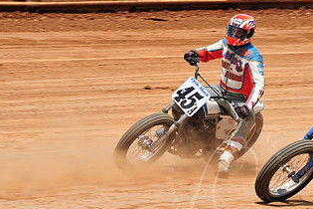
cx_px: 226
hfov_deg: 5.6
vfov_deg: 3.7
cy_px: 85
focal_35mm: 368
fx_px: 3199
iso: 200
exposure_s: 1/400
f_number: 10
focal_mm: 200
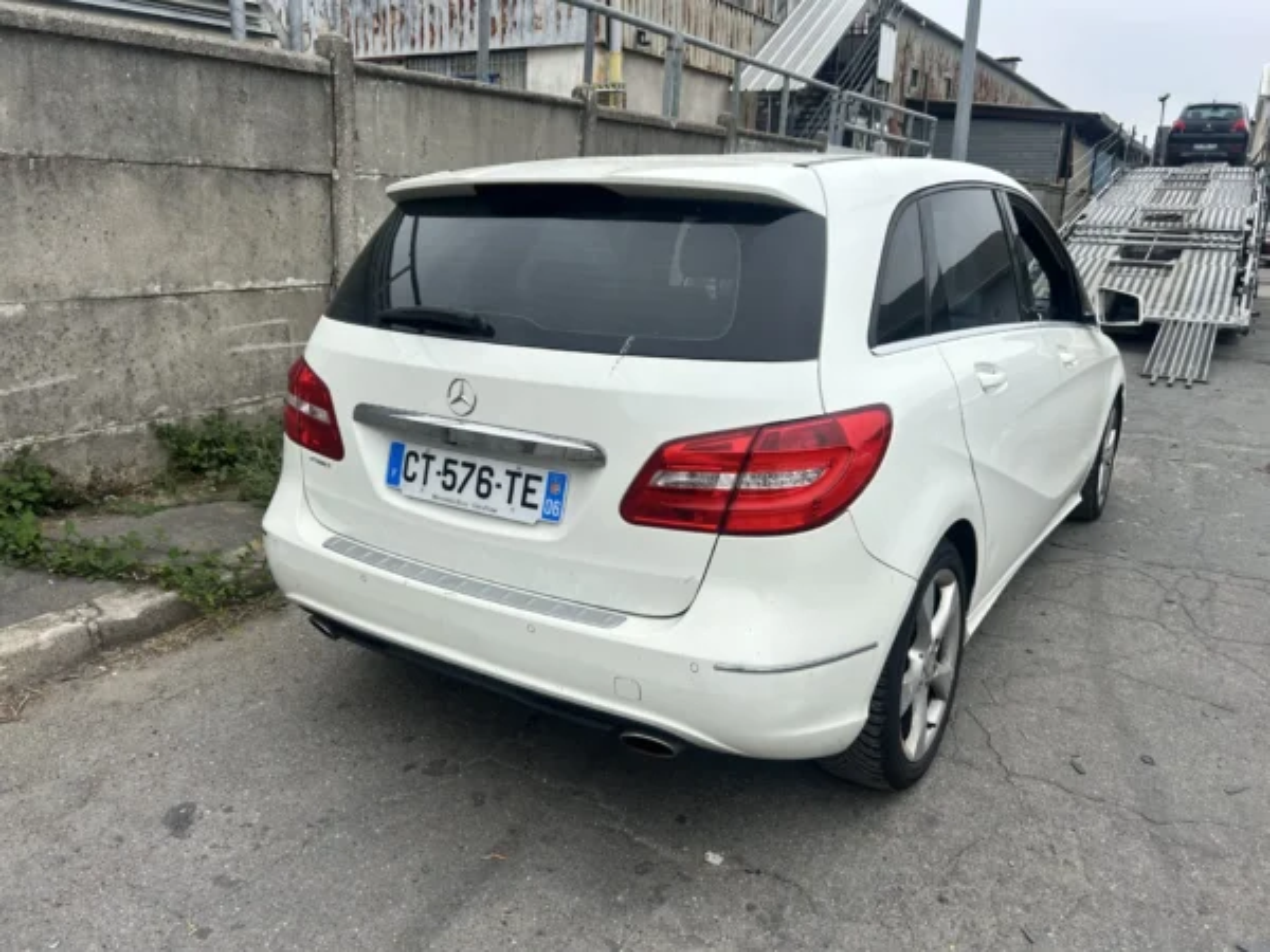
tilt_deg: -13.5
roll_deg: -0.7
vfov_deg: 53.1
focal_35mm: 26
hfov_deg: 67.3
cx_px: 635
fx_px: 954
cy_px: 476
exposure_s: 1/1597
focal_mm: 5.7
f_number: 1.5
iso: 50
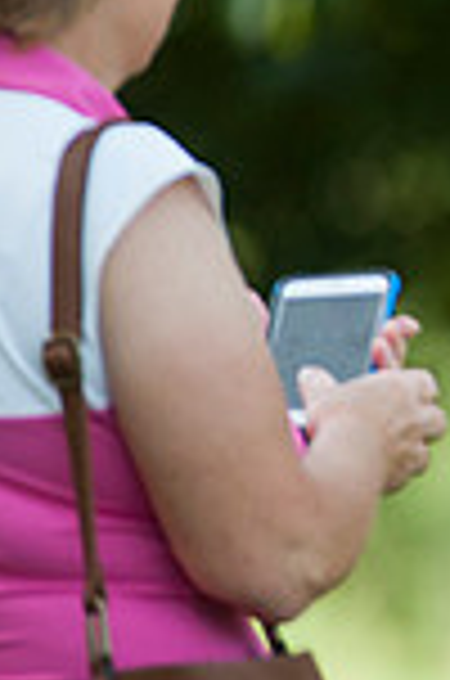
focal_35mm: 1155
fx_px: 21755
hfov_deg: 1.2
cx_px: 1260
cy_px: 162
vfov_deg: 1.8
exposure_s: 1/3200
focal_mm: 300
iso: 500
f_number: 4.5
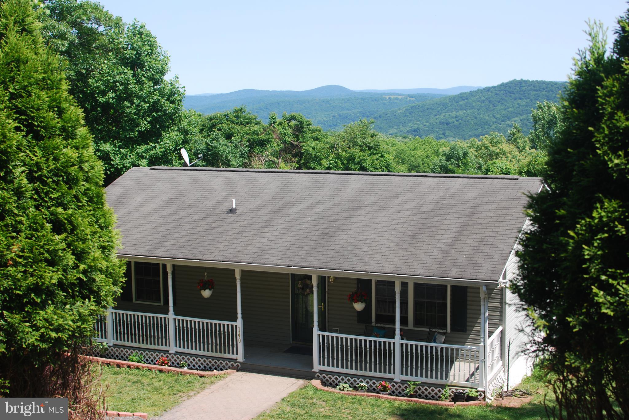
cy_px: 210
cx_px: 314
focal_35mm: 52
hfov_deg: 37.8
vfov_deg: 25.8
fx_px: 918
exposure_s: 1/160
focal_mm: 35
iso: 100
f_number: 6.3
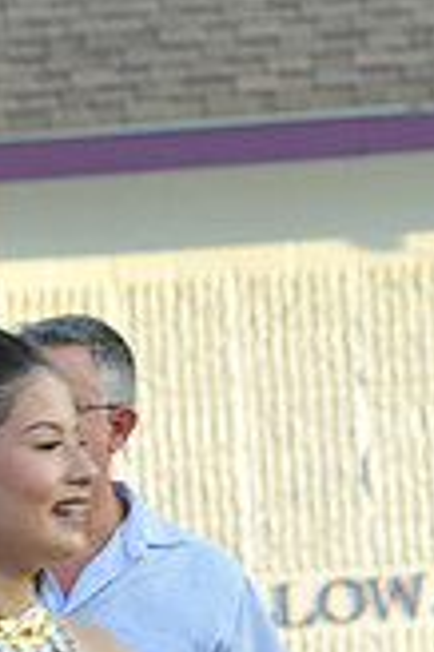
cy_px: 1081
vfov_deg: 4.6
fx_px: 7991
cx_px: -199
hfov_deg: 3.1
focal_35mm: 441
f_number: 8
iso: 400
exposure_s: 1/125
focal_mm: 125
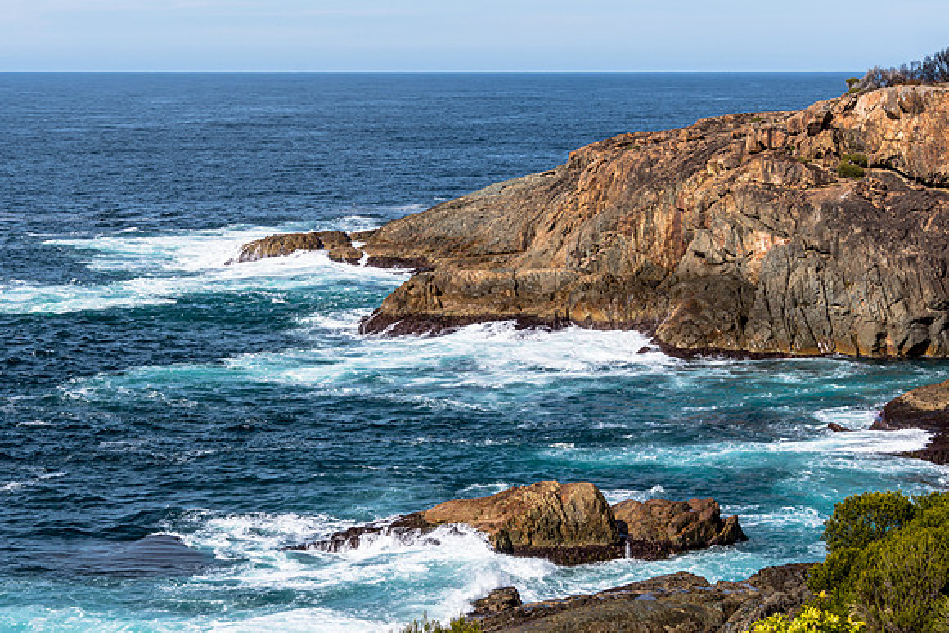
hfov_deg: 26.2
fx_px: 2041
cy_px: 316
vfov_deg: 17.6
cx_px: 474
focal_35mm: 77
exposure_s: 1/400
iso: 100
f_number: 10
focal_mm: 50
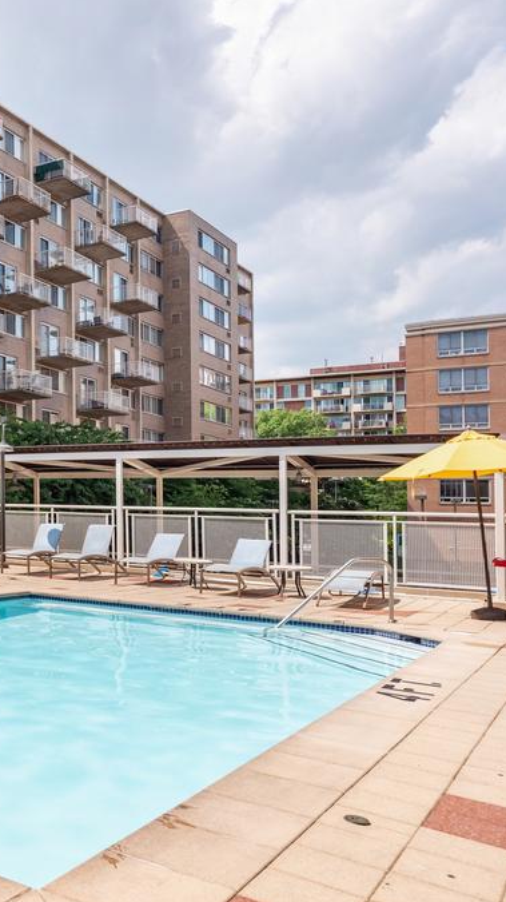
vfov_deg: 56.6
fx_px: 836
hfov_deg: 27.5
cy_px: 452
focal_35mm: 35
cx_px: -170
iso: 640
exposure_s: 1/400
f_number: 8
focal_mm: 22
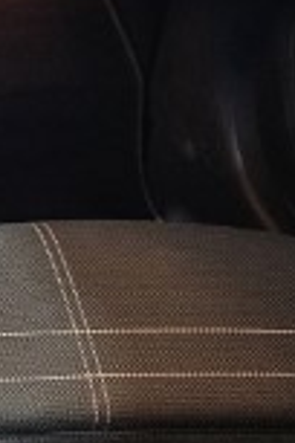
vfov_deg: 19.9
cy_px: 12
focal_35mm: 100
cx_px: -388
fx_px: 1229
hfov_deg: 11.5
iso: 500
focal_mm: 6.3
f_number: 1.7
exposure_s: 1/33
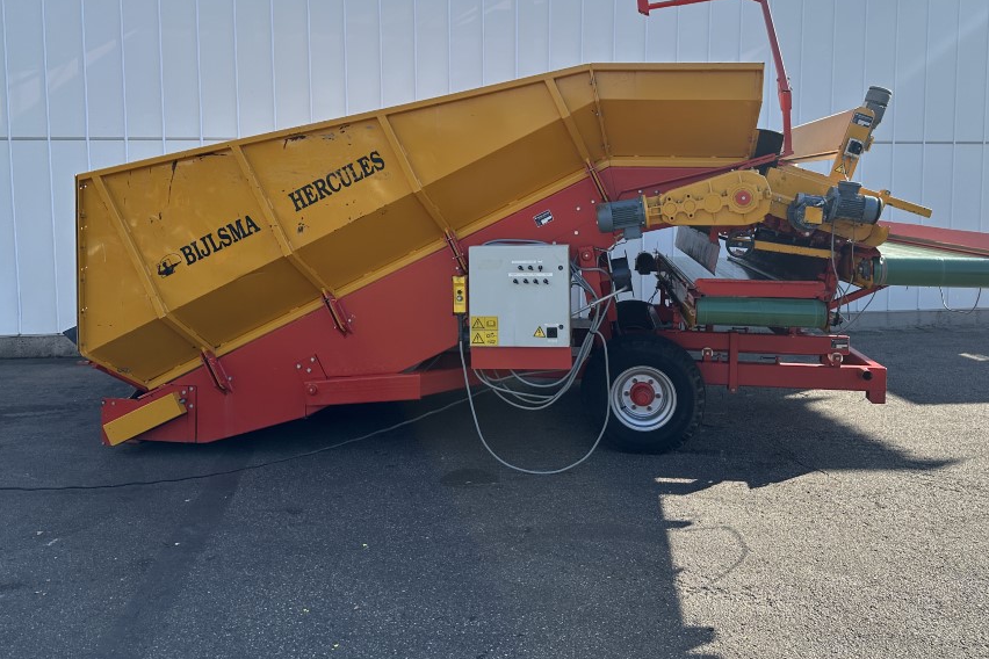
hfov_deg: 61.9
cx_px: 515
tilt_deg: -4.6
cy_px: 246
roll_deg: +0.6
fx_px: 824
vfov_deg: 43.3
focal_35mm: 30
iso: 80
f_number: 1.78
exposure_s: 1/1304
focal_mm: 6.86
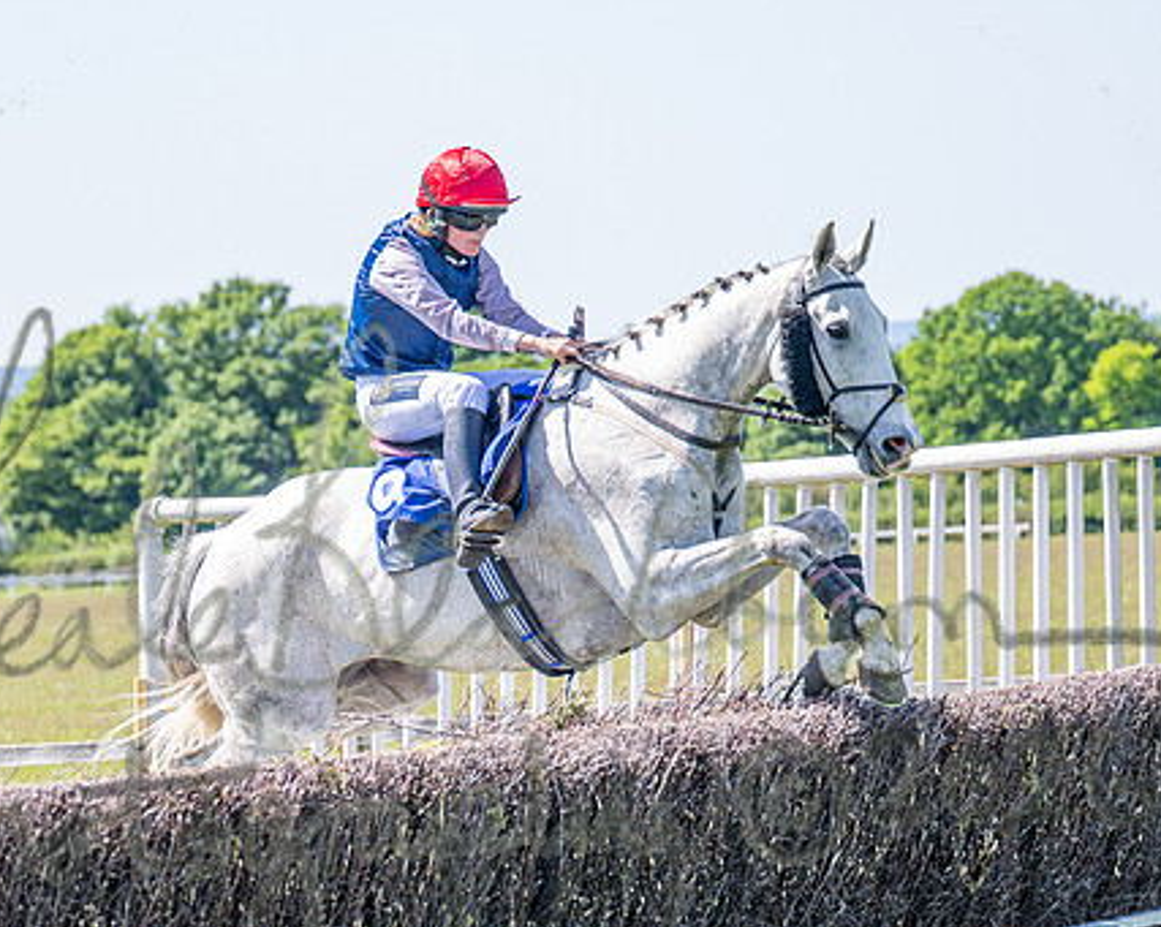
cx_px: 394
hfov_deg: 11.3
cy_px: 514
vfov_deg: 9.0
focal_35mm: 171
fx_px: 5872
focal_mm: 77
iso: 200
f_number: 2.8
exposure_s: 1/1600
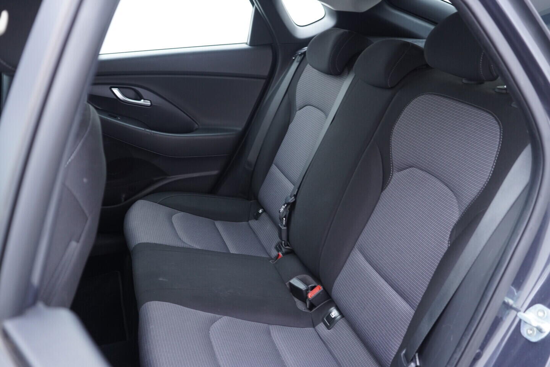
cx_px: 275
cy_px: 184
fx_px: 550
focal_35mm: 36
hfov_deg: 53.1
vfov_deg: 36.9
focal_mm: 24
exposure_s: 1/40
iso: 500
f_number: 2.8
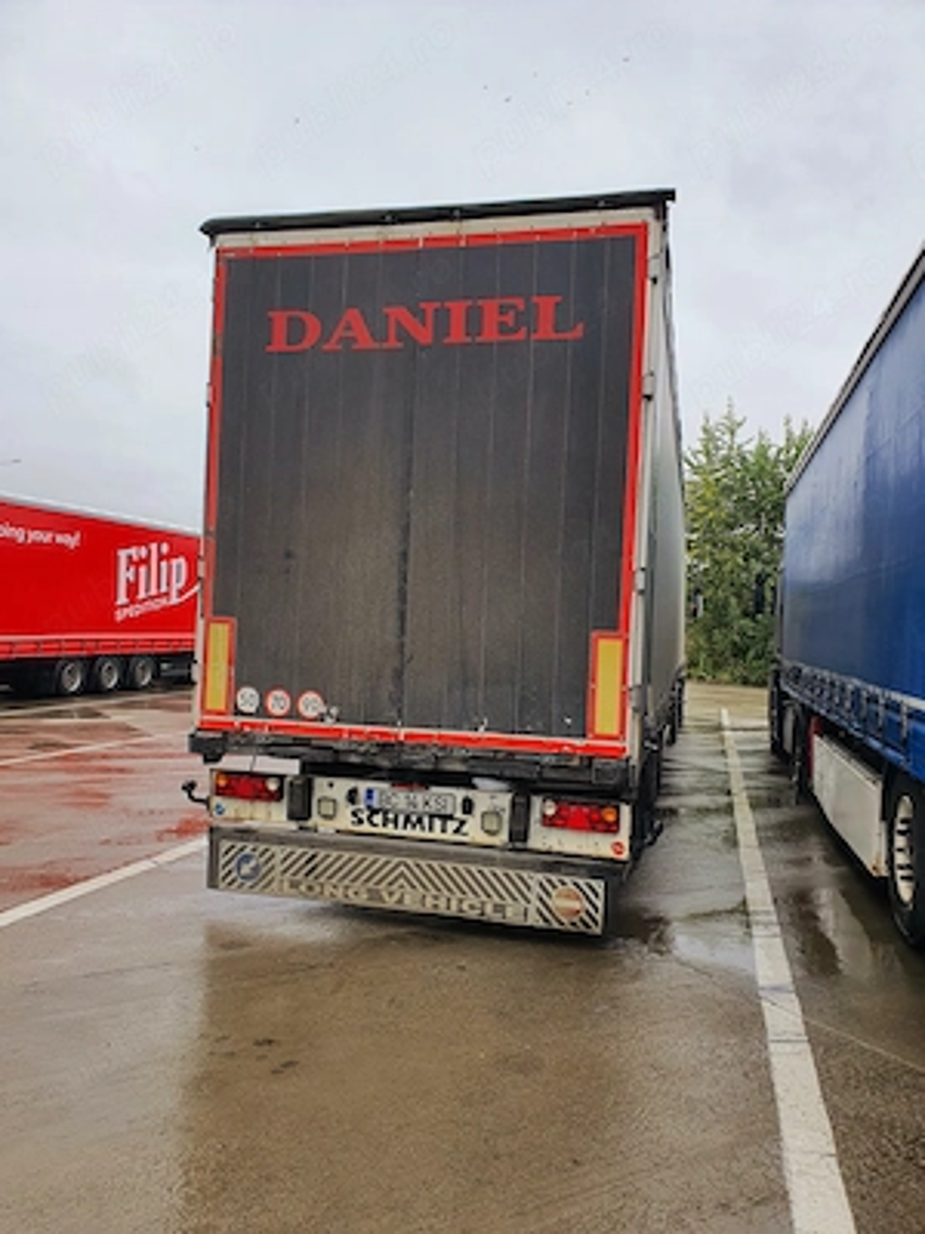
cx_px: 462
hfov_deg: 53.1
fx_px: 926
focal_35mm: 26
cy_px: 617
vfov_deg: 67.3
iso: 50
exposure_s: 1/182
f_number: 2.4
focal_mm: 4.3
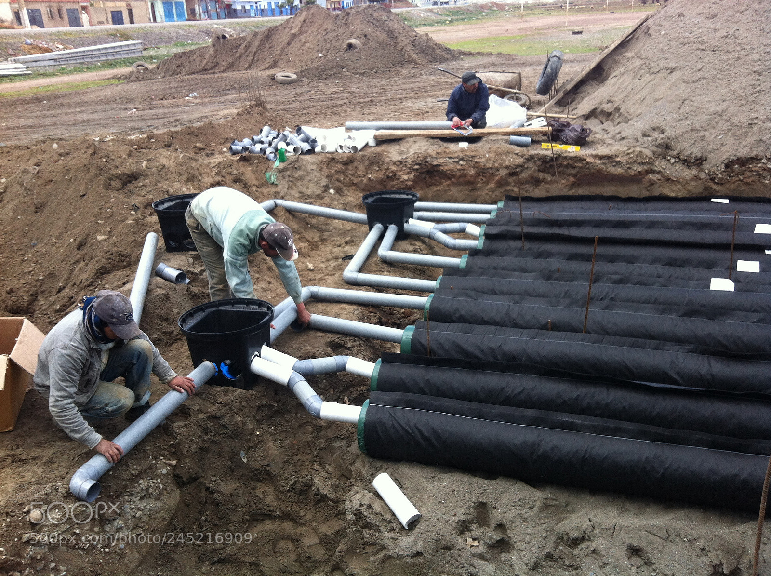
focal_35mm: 35
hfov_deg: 52.7
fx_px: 778
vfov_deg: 40.6
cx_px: 386
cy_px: 288
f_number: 2.8
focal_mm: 3.85
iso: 80
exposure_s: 1/324
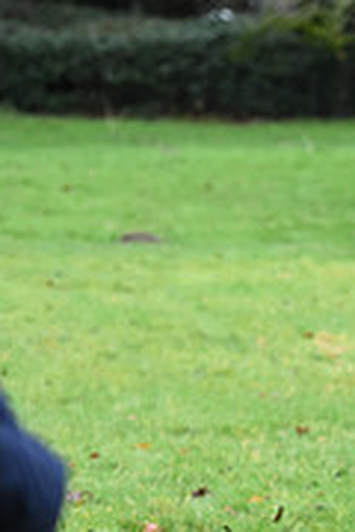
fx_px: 5709
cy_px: 304
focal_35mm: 386
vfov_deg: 5.3
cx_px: 757
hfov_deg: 3.5
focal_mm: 120
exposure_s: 1/1250
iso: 3200
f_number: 3.5
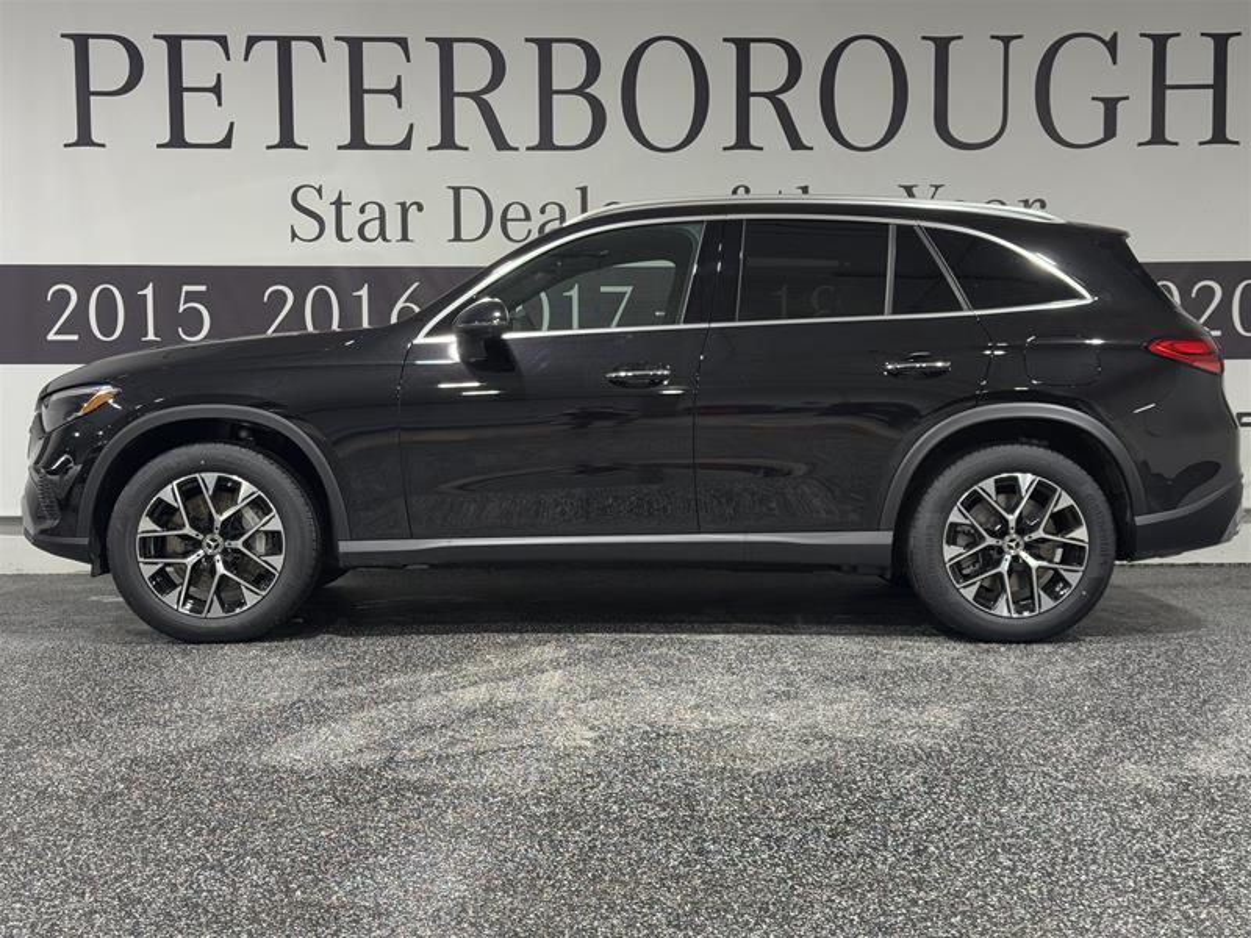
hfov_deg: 39.7
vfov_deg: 30.3
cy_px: 469
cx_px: 626
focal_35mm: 48
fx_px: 1735
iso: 160
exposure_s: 1/60
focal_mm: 6.76
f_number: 1.78
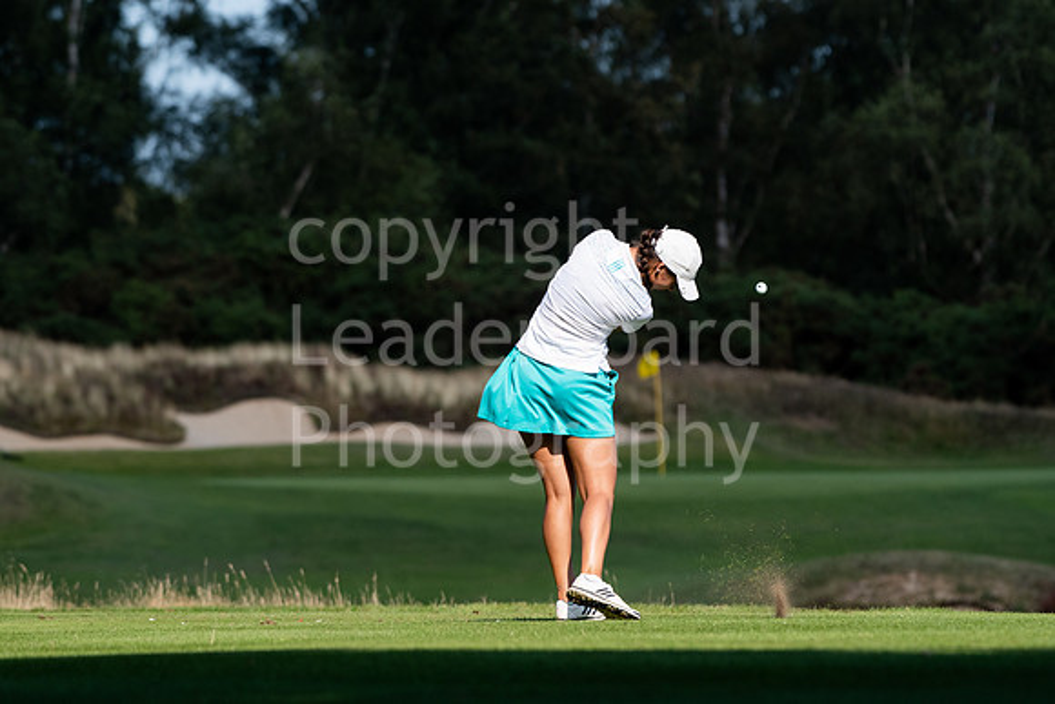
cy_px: 352
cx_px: 528
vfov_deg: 3.5
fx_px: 11431
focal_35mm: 390
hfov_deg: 5.3
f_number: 5.6
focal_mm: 260
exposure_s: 1/2500
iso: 640
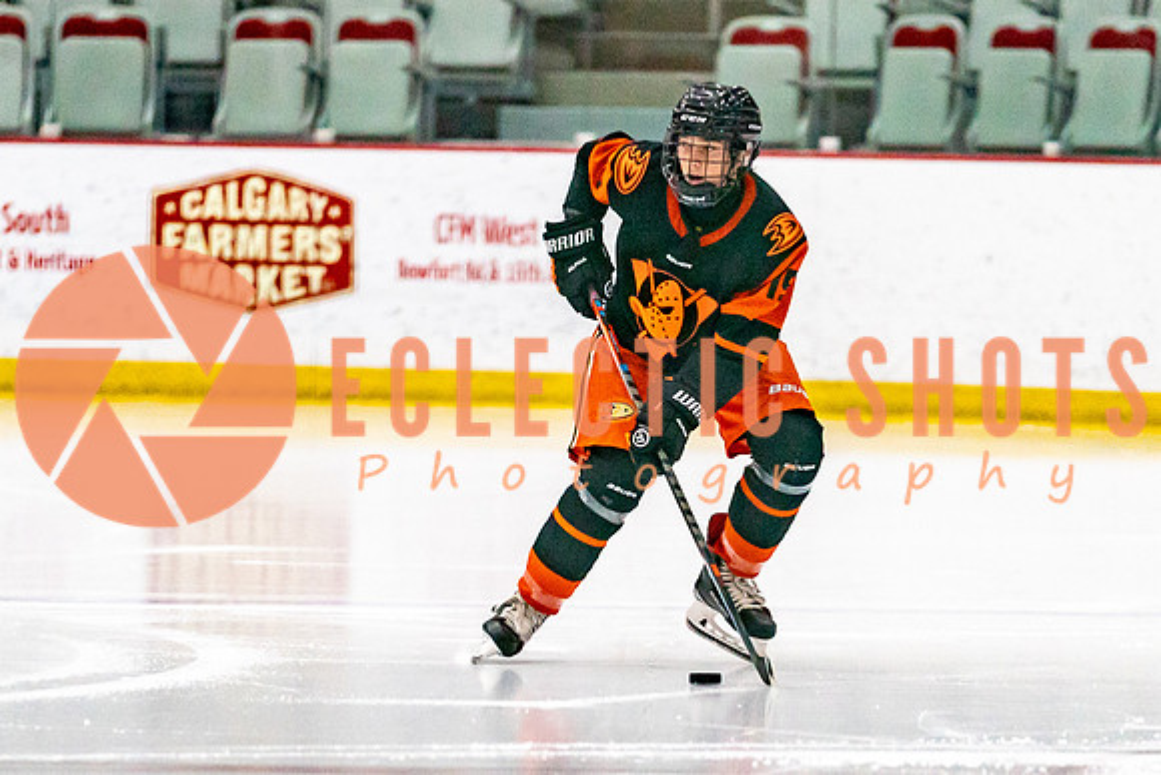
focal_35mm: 434
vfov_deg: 3.2
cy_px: 571
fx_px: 13994
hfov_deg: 4.8
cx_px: 580
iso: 3200
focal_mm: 200
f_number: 2.8
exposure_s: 1/1250
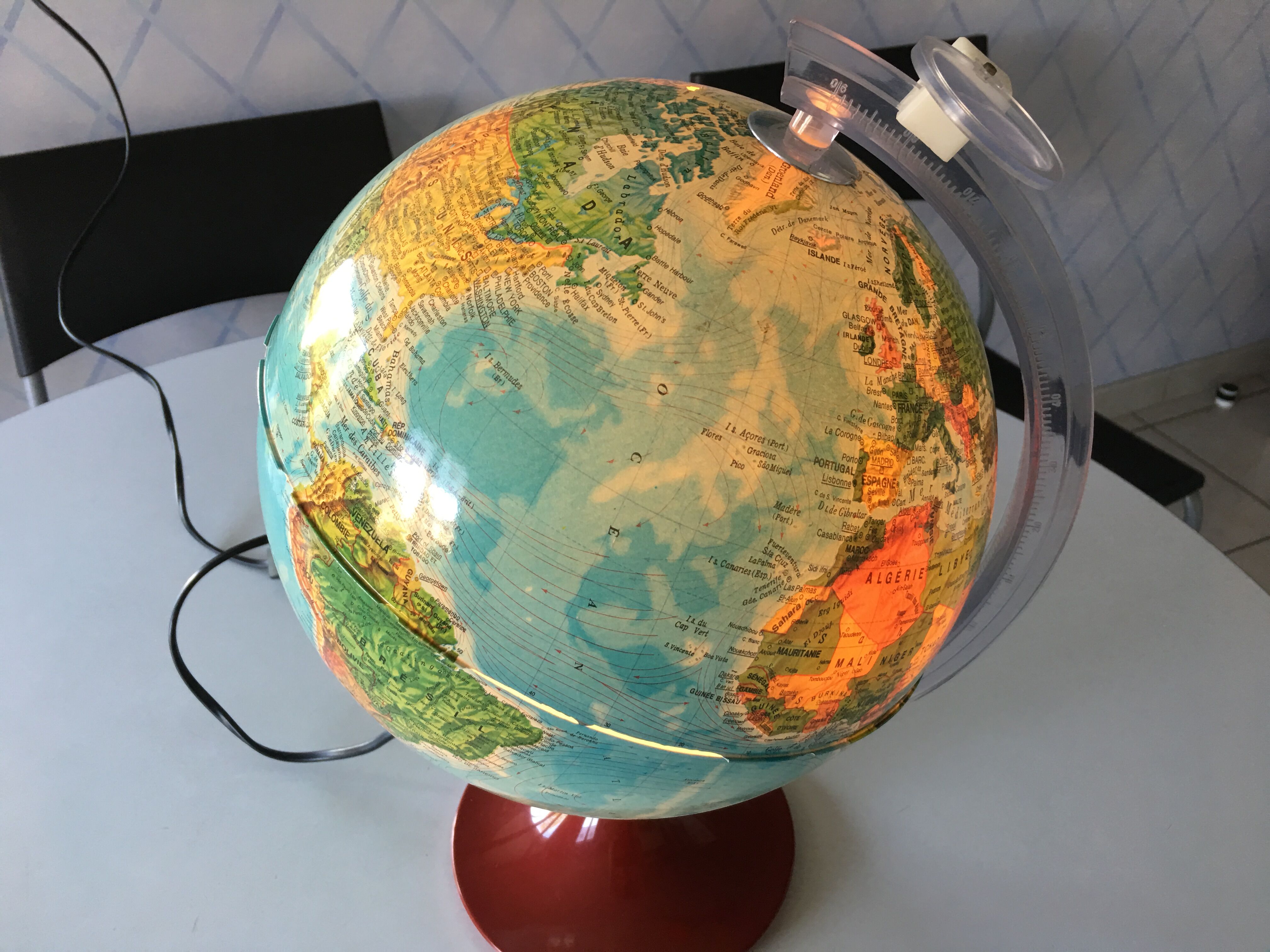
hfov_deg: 61.7
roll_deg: -1.6
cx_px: 635
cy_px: 476
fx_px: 1064
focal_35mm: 29
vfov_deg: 48.2
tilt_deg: -36.1
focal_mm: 4.15
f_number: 2.2
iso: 40
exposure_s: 1/17
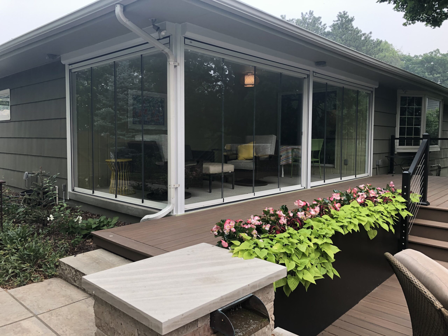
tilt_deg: -2.7
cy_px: 168
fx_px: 362
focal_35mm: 28
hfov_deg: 63.4
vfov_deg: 49.7
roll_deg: -0.4
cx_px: 224
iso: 32
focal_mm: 3.99
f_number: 1.8
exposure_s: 1/120
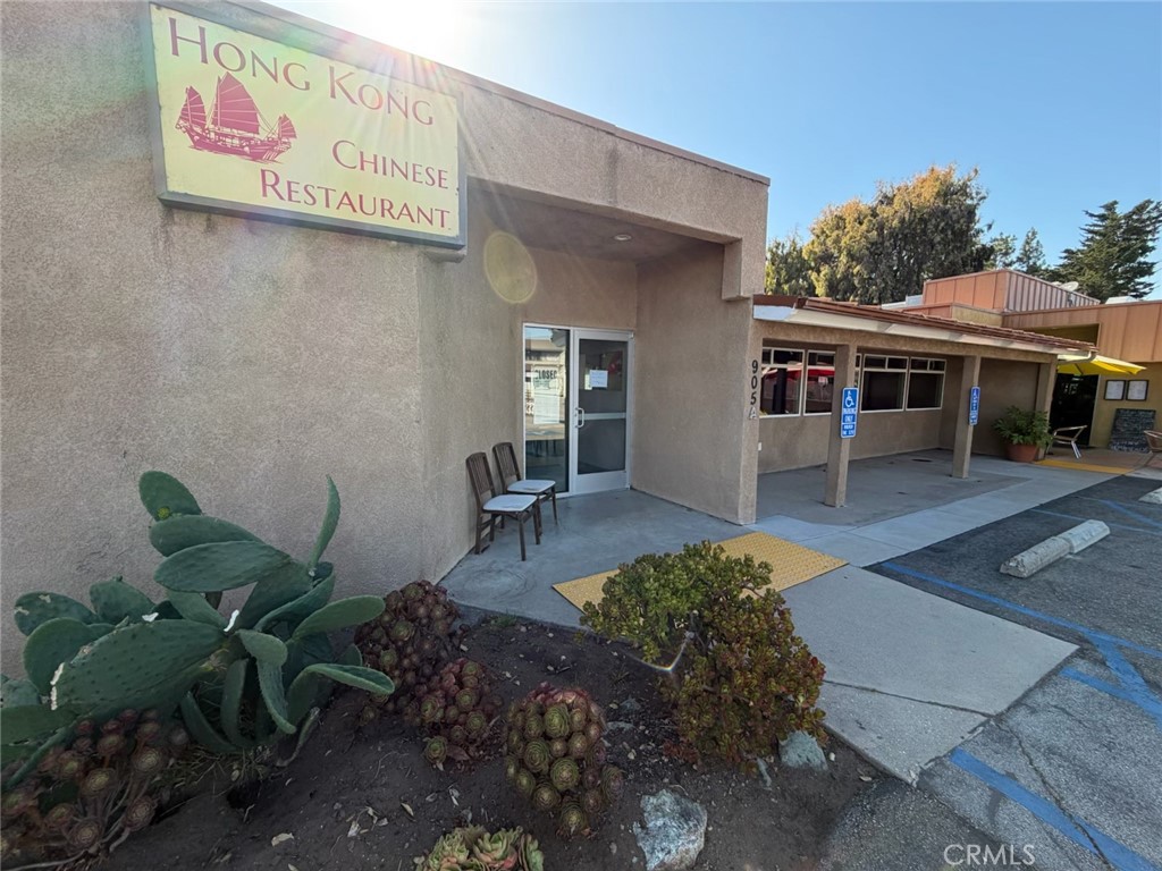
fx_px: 470
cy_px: 436
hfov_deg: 102.1
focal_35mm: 14
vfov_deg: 85.7
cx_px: 581
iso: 64
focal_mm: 2.22
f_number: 2.2
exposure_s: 1/479
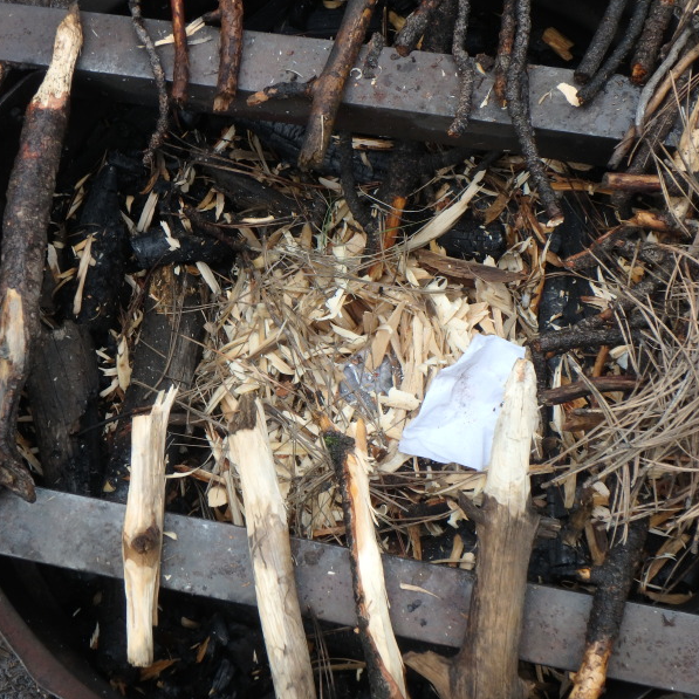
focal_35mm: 58
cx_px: 304
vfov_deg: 29.6
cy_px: 349
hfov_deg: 29.5
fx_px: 1325
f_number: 5.2
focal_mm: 8.7
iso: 125
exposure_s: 1/80
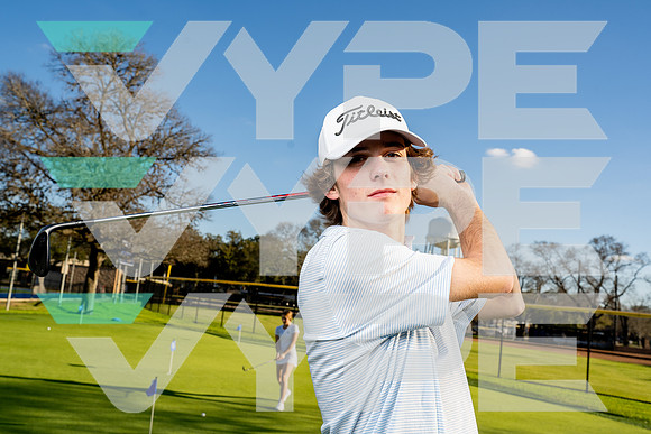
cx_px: 326
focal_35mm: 34
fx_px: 615
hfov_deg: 55.8
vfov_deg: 38.9
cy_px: 217
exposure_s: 1/250
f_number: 8
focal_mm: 34
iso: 100
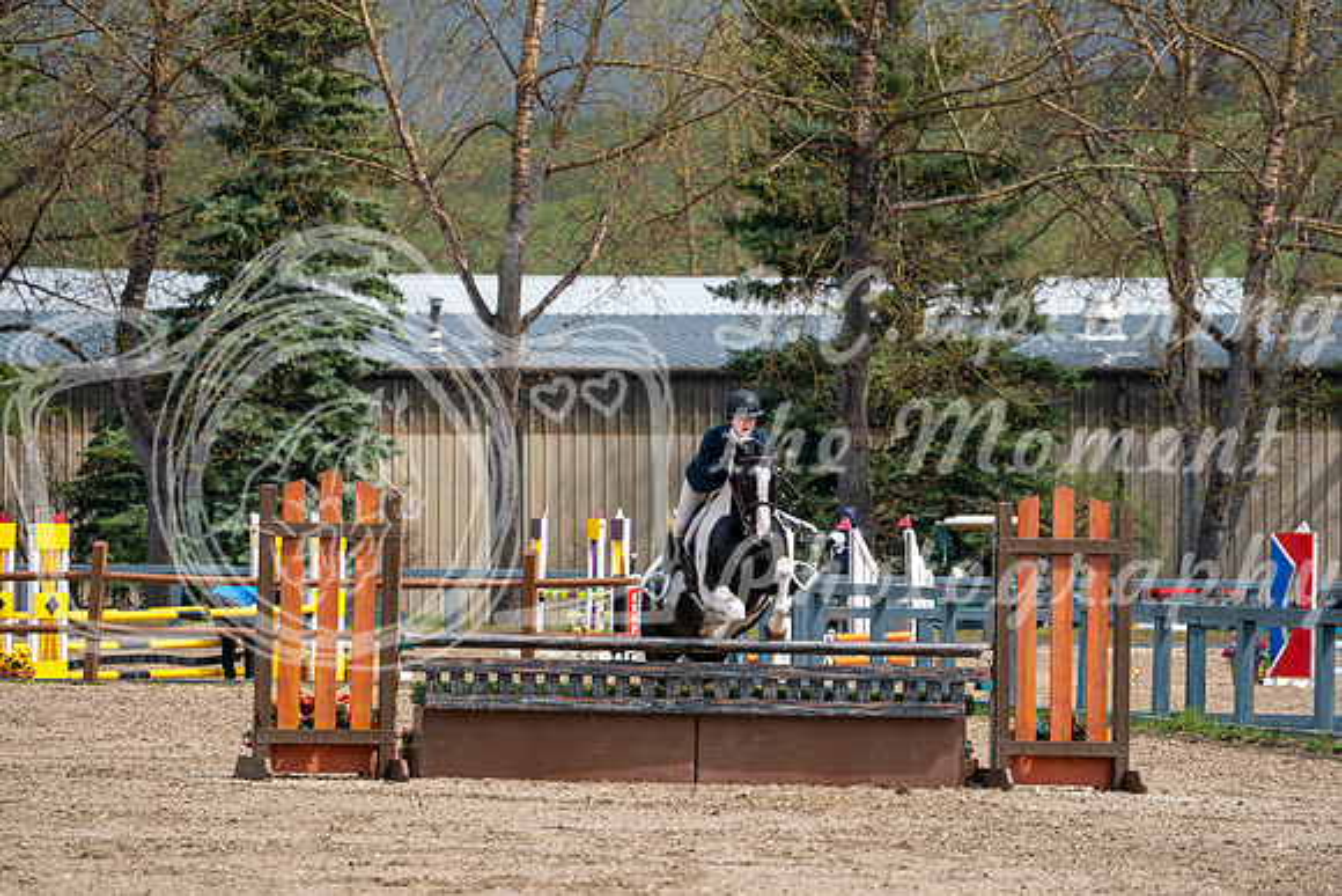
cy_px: 448
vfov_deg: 5.1
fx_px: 9992
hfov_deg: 7.7
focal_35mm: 268
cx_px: 671
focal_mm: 268
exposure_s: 1/1250
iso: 400
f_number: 5.6
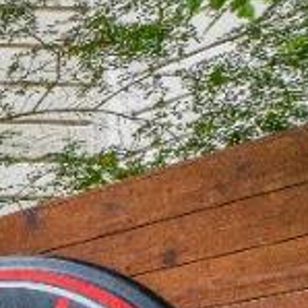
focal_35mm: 103
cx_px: -1228
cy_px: 620
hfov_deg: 6.2
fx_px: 1037
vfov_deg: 14.1
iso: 640
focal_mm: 12
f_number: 10
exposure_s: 1/80
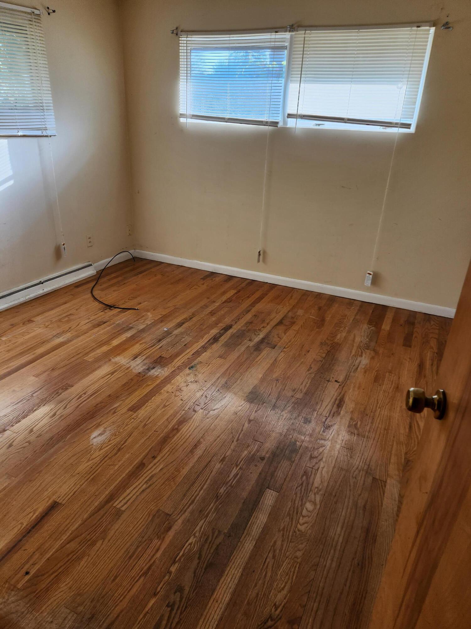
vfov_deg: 73.9
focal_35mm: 23
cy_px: 314
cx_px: 236
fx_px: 417
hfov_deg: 58.9
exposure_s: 1/180
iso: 64
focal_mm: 5.4
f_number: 1.8
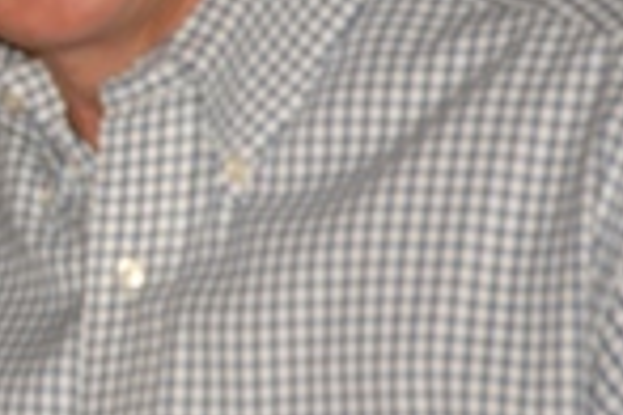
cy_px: 231
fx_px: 6316
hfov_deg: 5.6
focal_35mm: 365
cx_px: -504
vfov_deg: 3.8
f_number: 4.5
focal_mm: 56
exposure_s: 1/60
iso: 200
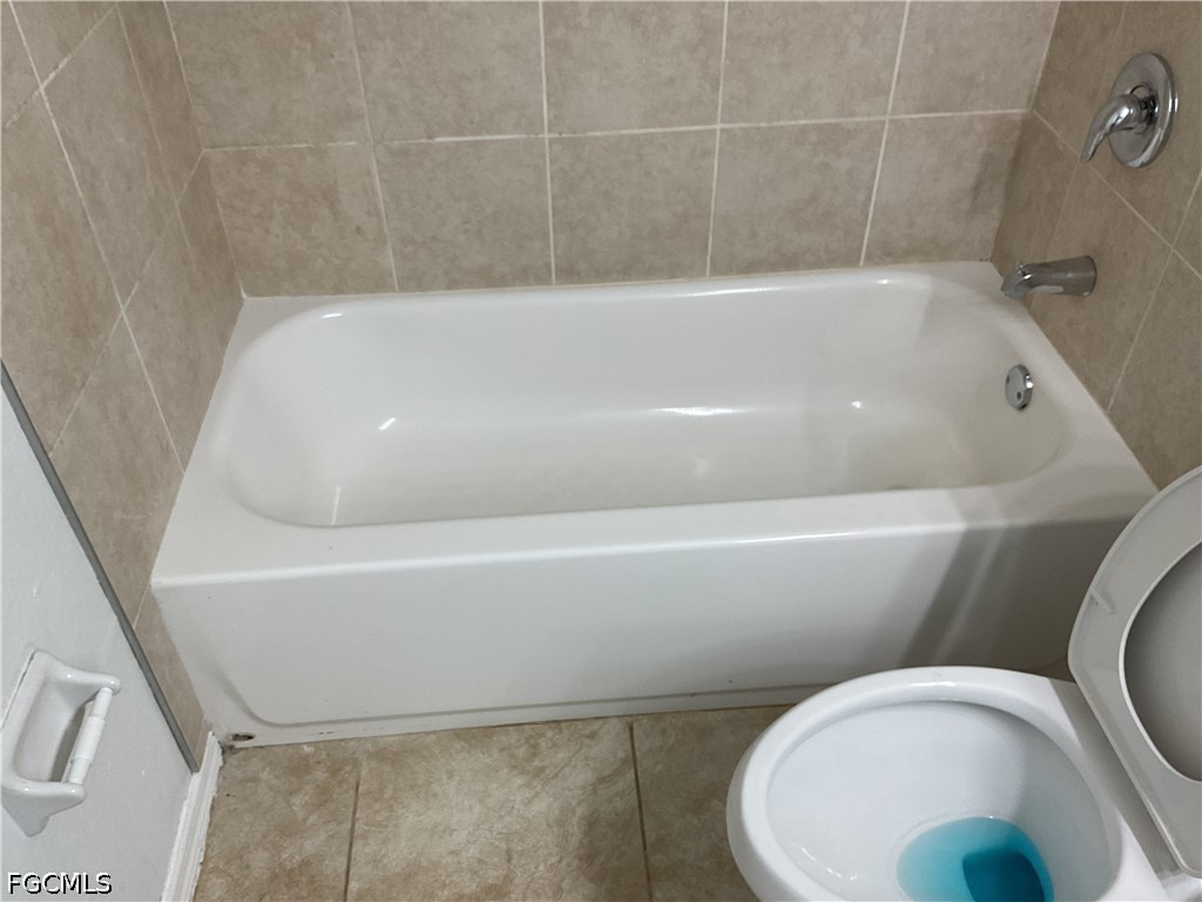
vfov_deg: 48.2
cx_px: 601
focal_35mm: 29
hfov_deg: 61.7
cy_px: 451
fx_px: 1007
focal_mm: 3
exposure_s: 1/120
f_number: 1.8
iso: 64
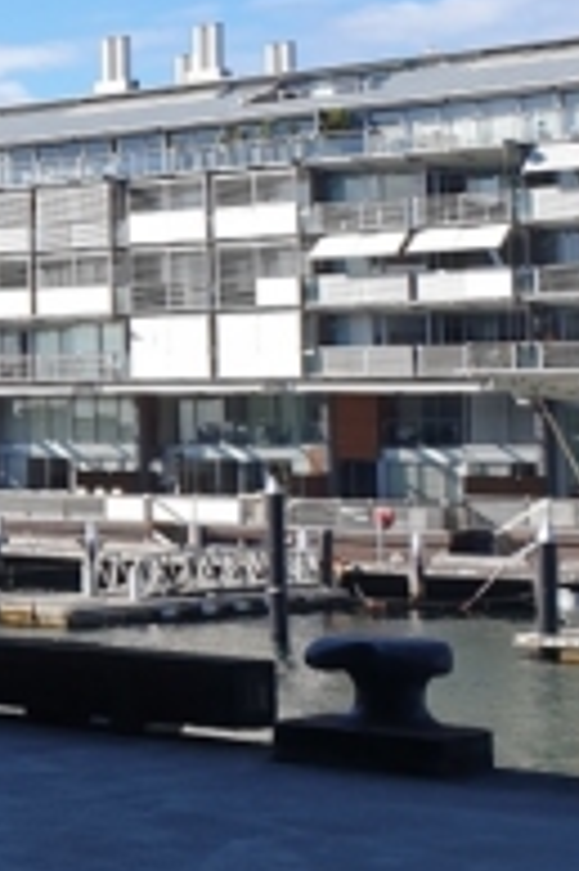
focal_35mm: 93
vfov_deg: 21.5
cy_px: 112
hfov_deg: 13.2
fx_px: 2247
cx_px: -467
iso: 50
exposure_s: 1/1011
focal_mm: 4.3
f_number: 2.4
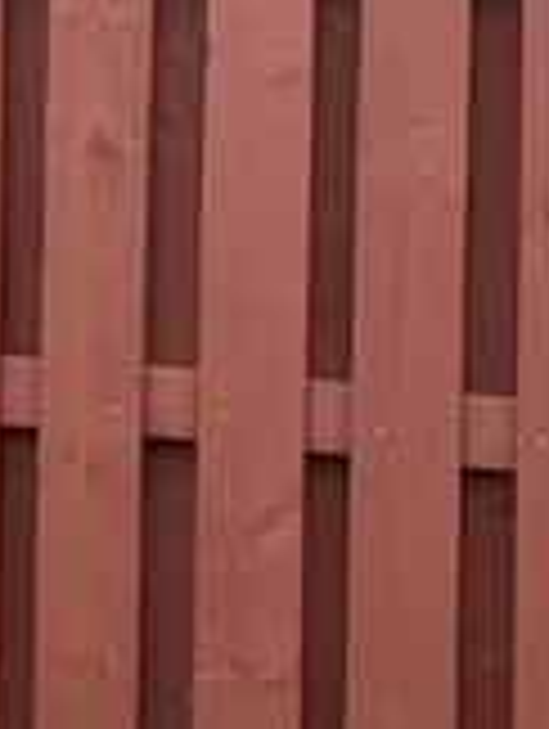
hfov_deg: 11.8
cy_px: -65
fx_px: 2657
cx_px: 158
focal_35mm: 126
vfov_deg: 15.2
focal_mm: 6.76
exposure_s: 1/735
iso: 80
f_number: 1.78
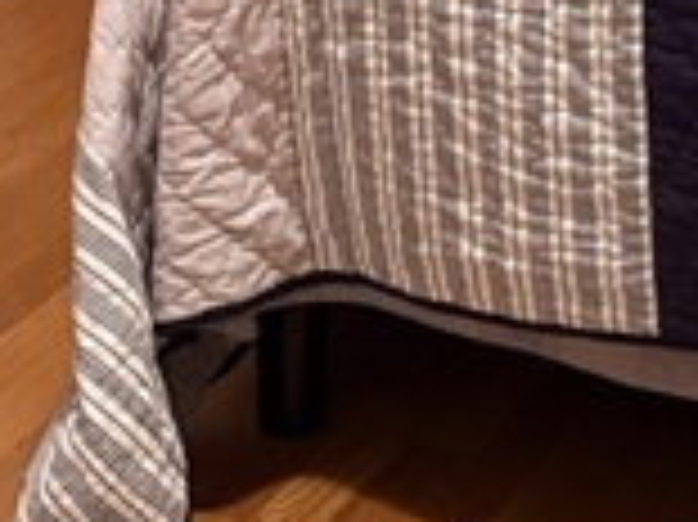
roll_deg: -1.2
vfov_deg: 7.9
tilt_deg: -9.0
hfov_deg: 11.5
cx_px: 446
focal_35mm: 172
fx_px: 3466
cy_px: -814
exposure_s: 1/60
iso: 320
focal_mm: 5.96
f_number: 1.6
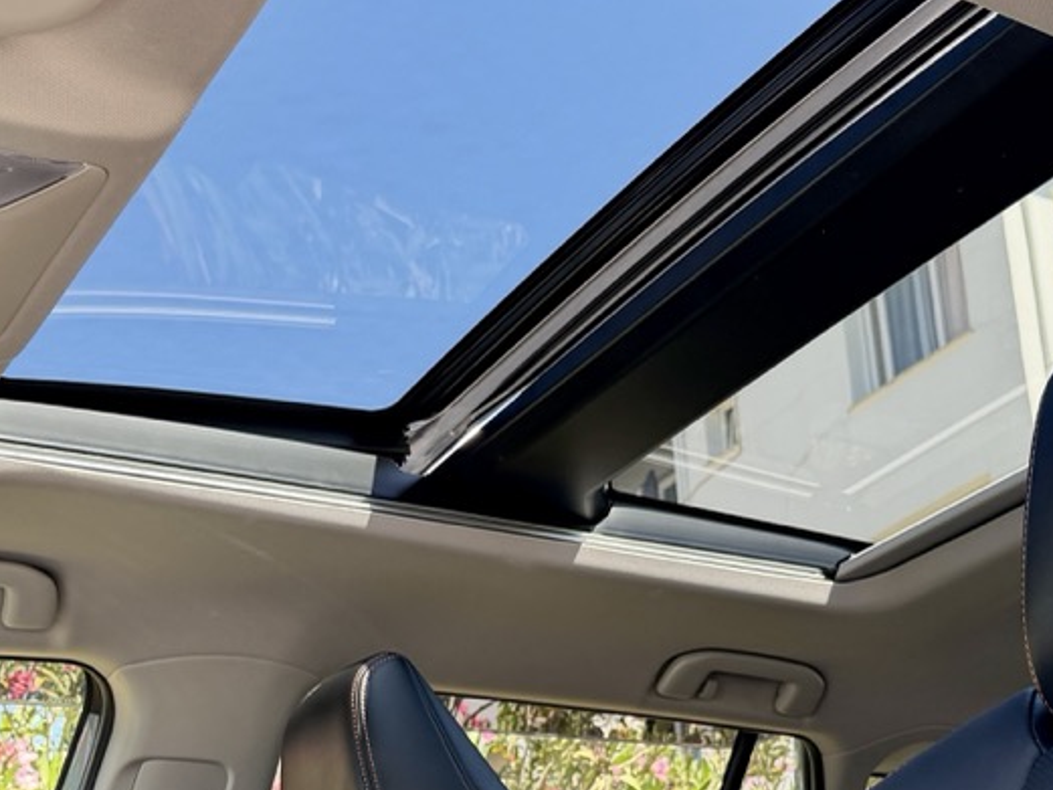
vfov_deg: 23.7
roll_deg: +3.4
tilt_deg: +13.5
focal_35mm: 59
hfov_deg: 32.6
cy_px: 804
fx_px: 1795
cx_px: 418
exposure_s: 1/323
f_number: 1.78
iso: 100
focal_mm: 6.76
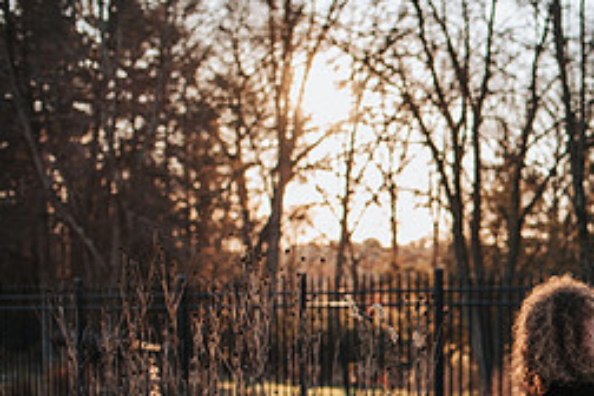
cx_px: 711
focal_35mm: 85
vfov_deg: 15.9
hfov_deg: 22.1
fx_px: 1402
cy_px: 362
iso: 180
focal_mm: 35
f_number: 2.8
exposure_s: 1/500
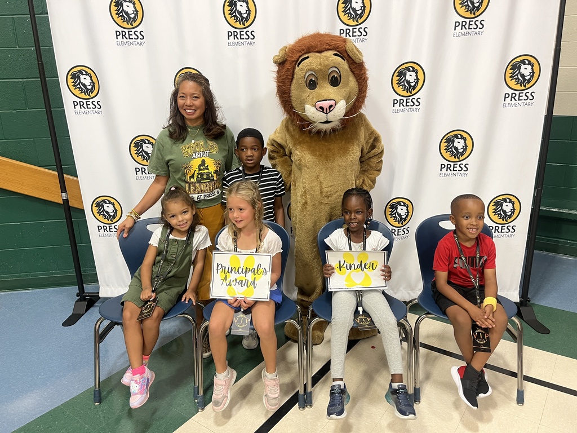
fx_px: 433
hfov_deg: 67.3
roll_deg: +1.4
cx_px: 288
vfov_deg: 53.1
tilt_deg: -16.0
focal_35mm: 26
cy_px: 216
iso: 160
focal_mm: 5.1
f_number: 1.6
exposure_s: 1/60
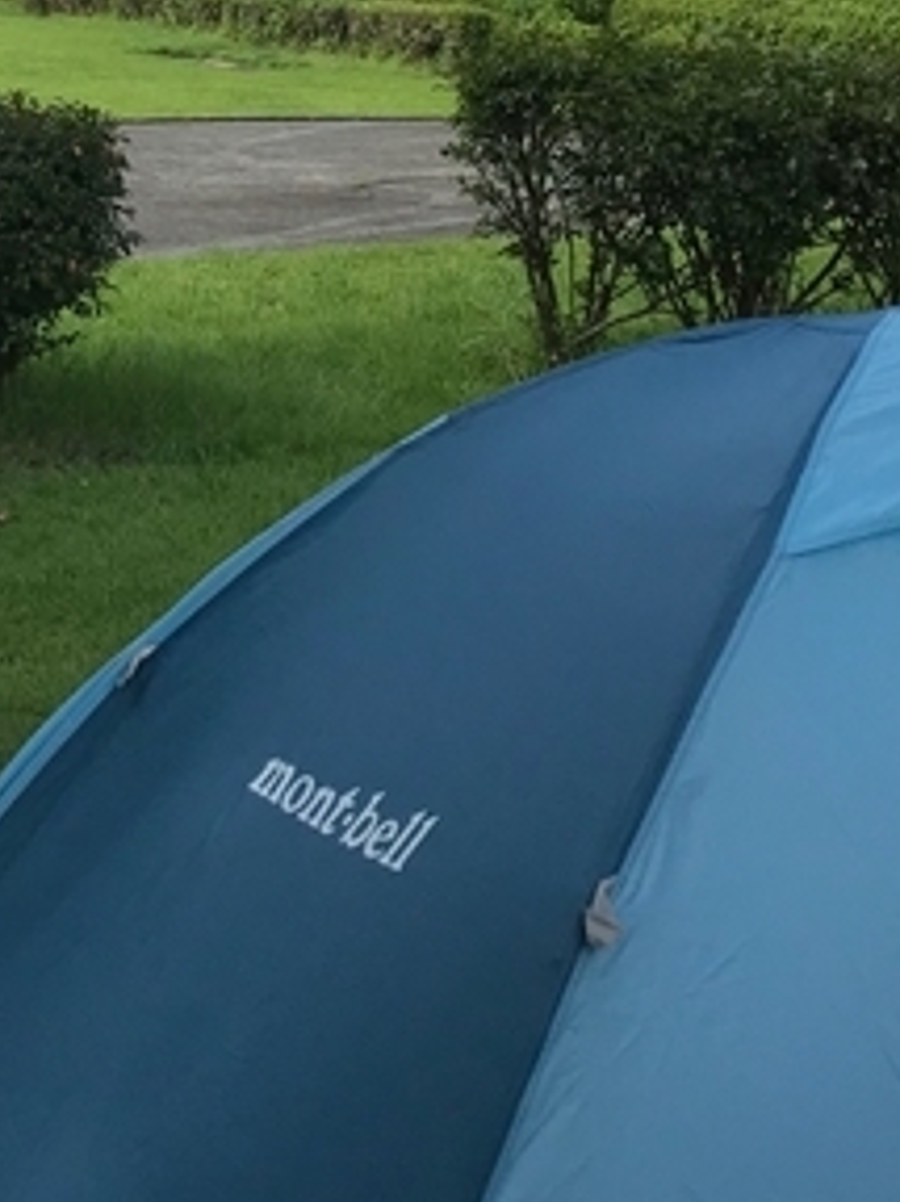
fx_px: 2706
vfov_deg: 23.2
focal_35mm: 78
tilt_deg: +4.2
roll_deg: +0.2
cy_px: -193
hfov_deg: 18.5
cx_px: 54
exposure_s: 1/2037
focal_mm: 3.99
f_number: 1.8
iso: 20
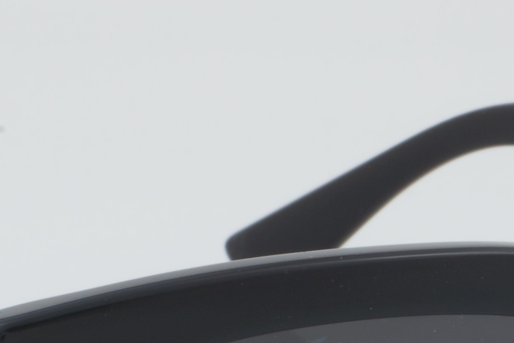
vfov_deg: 5.4
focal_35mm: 255
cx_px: 322
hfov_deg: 8.1
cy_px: 458
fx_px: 3640
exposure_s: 1/3
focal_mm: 50
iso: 100
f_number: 32
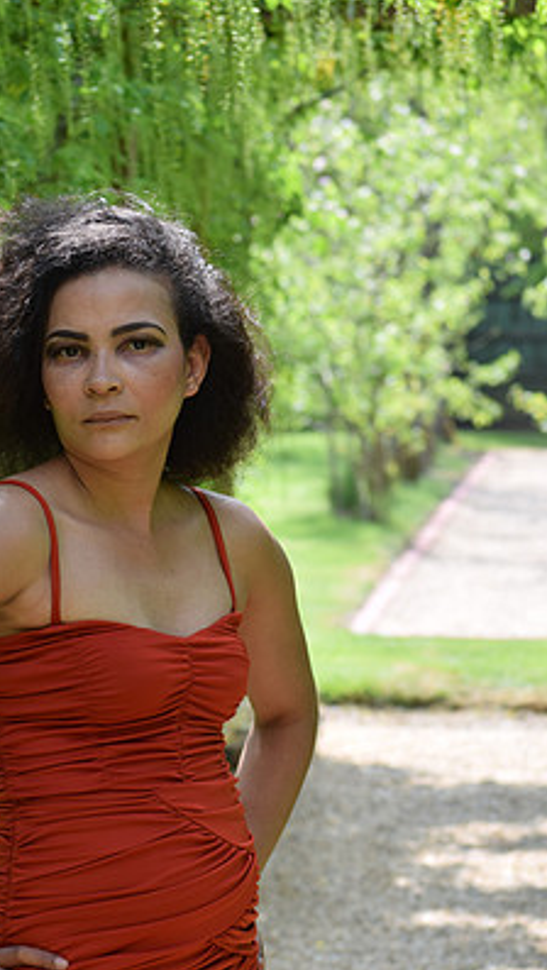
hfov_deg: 7.8
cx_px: 160
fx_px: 4013
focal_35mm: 156
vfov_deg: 13.8
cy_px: 574
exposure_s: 1/200
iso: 100
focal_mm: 68
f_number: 5.6
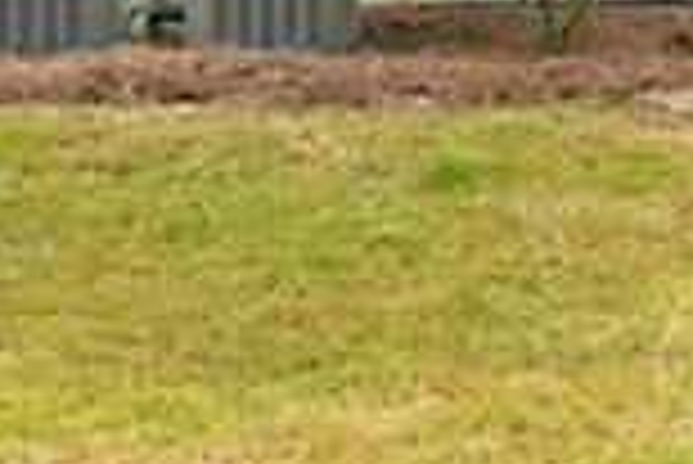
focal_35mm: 93
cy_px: -782
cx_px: 1066
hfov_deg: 19.0
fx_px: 1792
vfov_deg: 11.2
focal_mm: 14
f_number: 8
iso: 100
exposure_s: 1/100
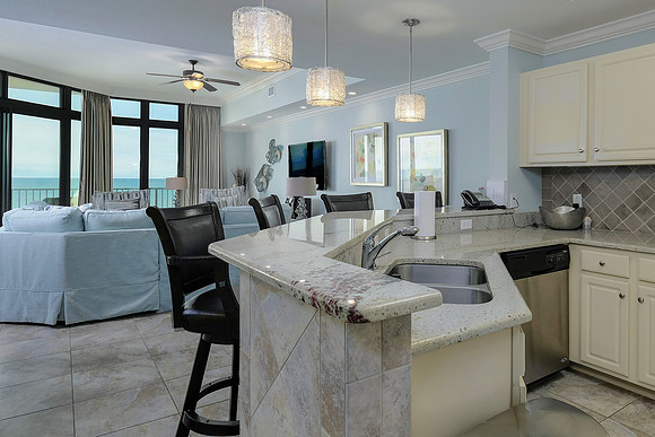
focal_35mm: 15
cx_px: 328
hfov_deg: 100.4
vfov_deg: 77.4
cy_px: 218
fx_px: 273
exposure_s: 1/6
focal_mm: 10
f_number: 7.1
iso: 400
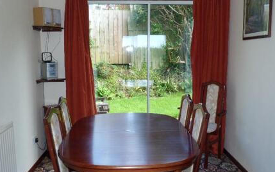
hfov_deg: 54.0
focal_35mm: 36
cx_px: 138
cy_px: 99
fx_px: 270
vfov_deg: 35.3
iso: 80
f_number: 2.8
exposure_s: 1/60
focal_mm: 4.5
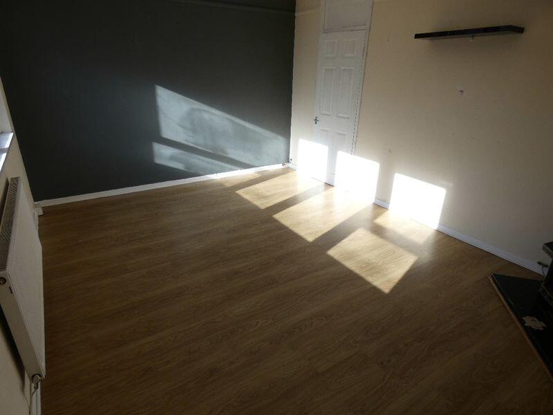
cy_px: 208
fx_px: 320
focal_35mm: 20
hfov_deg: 81.7
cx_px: 276
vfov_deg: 66.0
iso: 80
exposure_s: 1/400
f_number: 2.8
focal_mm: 3.6
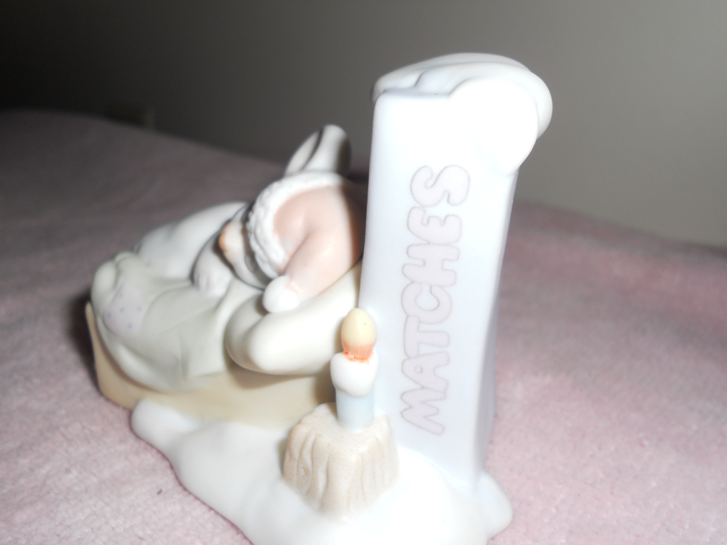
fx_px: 672
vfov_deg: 44.2
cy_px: 272
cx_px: 364
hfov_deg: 56.8
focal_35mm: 32
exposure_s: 1/25
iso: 80
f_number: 8.8
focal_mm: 5.8
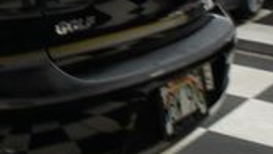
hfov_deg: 17.9
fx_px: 753
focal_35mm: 104
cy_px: 9
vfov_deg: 11.6
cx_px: -163
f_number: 3.5
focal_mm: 18
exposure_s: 1/30
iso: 250
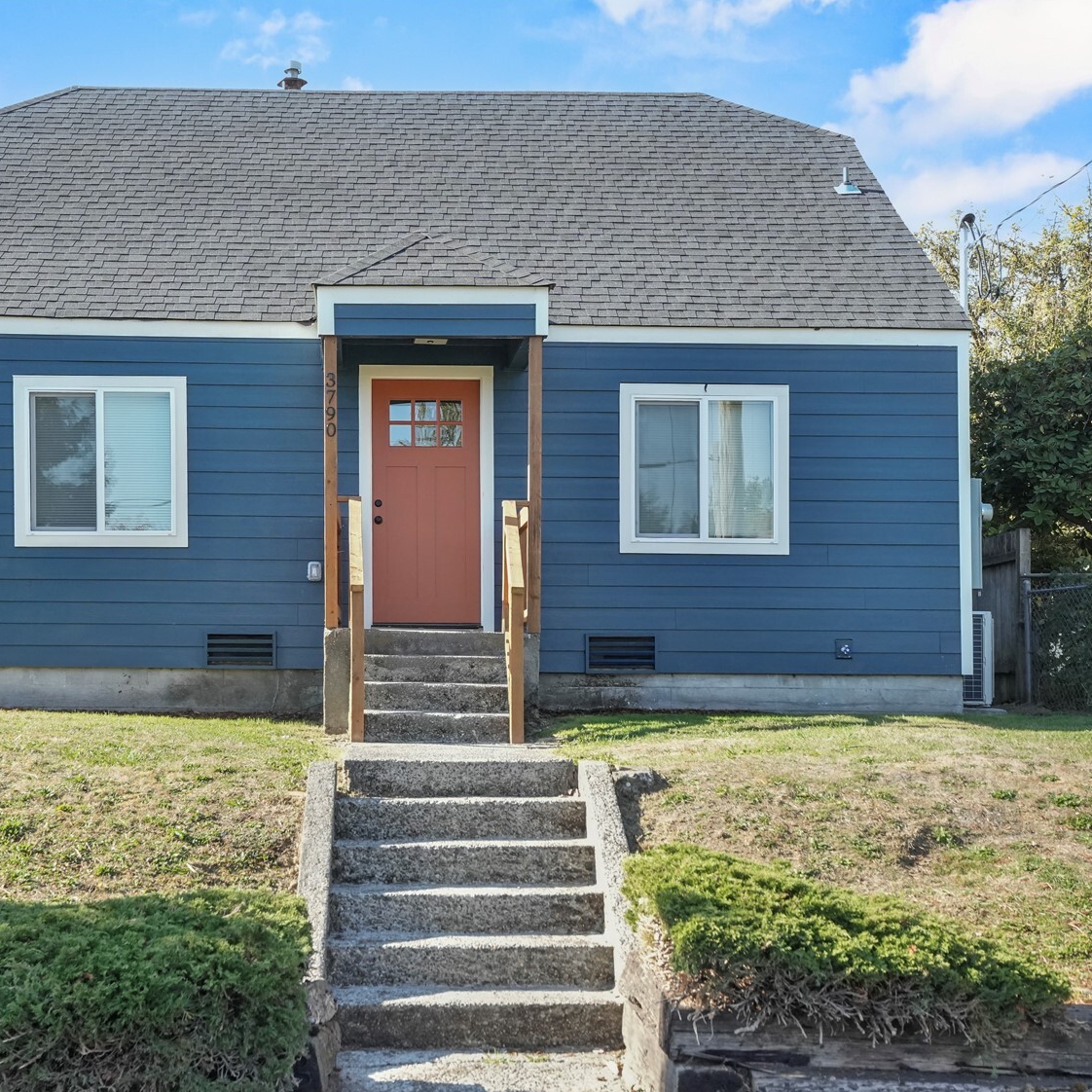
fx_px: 1606
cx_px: 424
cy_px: 545
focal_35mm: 45
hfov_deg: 37.4
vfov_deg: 37.6
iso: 4000
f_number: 8
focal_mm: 35
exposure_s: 1/1000
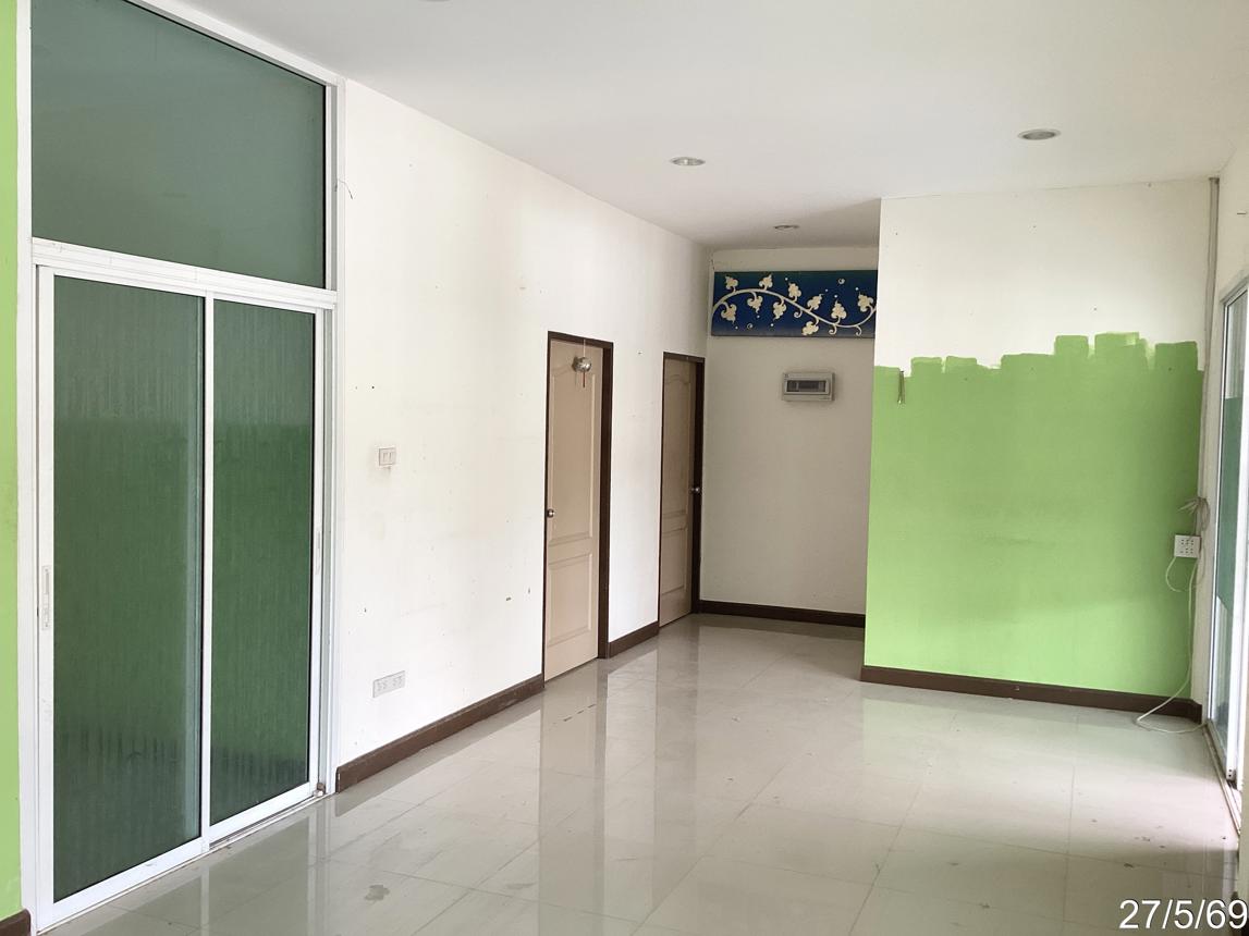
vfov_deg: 45.4
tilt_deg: -3.3
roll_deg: +0.1
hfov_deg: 58.4
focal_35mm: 31
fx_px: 1118
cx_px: 624
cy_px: 468
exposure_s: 1/50
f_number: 2.4
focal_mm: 3.3
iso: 100
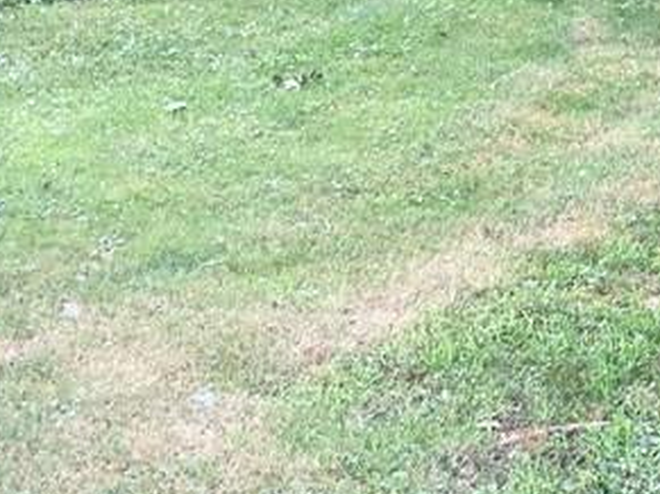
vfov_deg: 14.2
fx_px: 1944
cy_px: -18
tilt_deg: -4.9
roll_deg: +1.8
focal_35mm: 102
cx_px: 839
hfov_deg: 18.1
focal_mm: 4.15
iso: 25
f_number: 2.2
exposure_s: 1/43
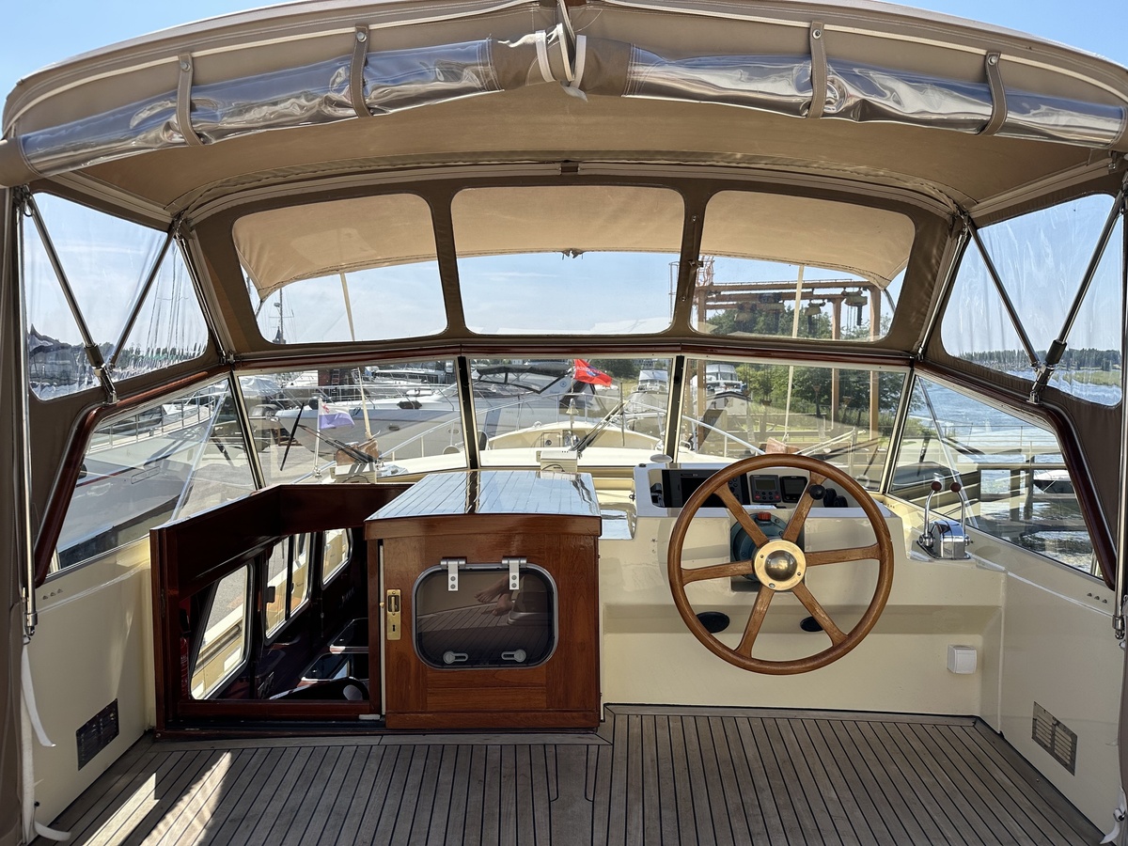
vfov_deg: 56.8
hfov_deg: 71.6
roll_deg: +1.1
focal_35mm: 24
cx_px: 564
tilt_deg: -4.6
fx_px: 782
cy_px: 423
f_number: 1.78
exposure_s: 1/3717
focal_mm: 6.86
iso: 80
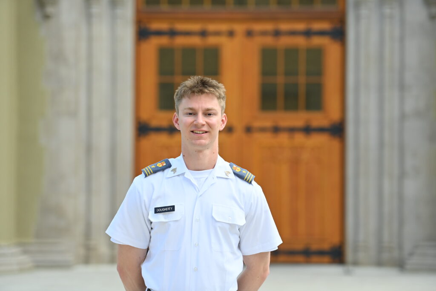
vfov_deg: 11.2
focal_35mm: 122
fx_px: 1478
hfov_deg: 16.8
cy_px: 146
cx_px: 218
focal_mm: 122
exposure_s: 1/1000
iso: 250
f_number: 2.8
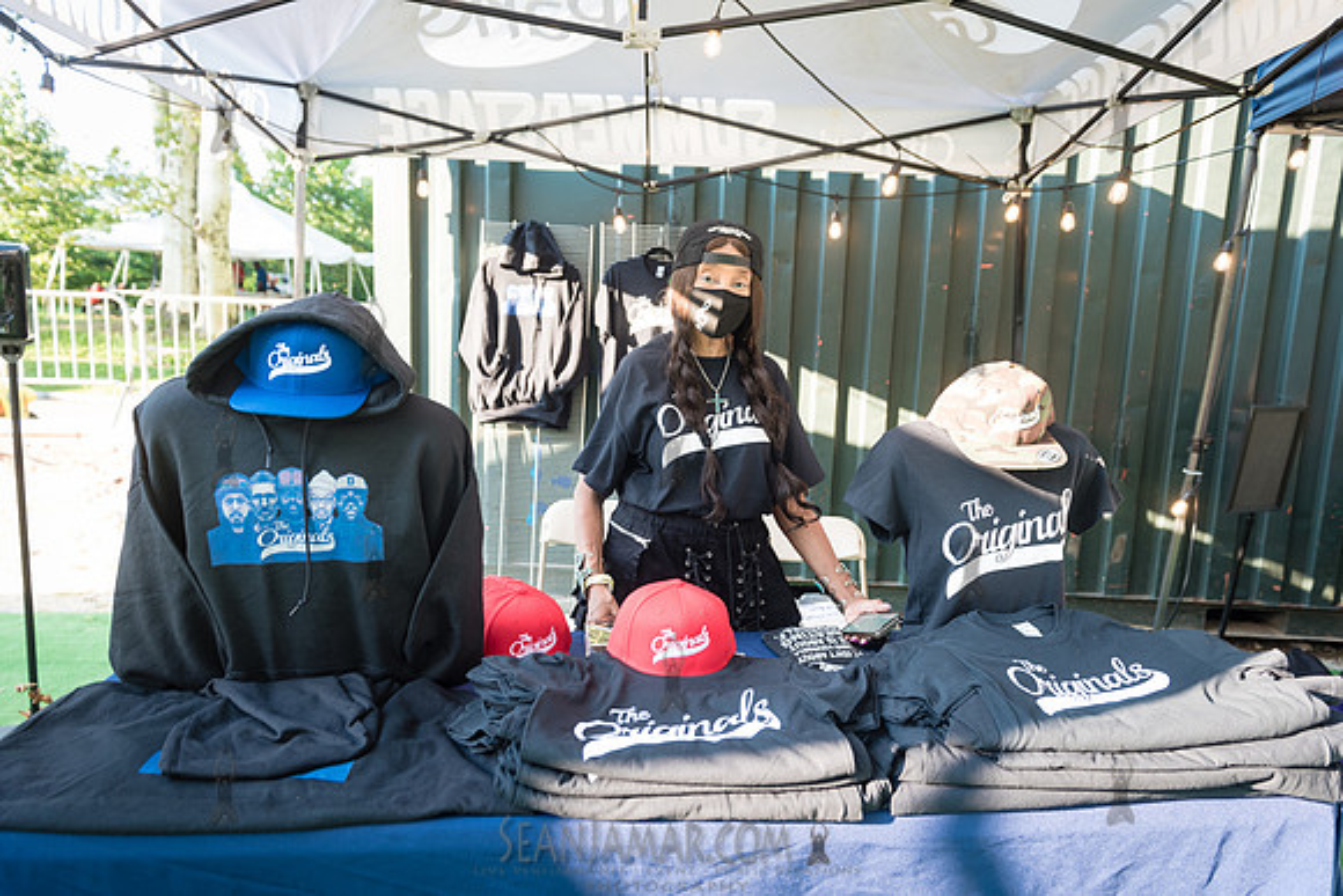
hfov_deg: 73.7
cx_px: 672
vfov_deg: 53.2
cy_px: 448
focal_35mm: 24
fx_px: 896
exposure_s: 1/60
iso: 200
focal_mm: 24
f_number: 4
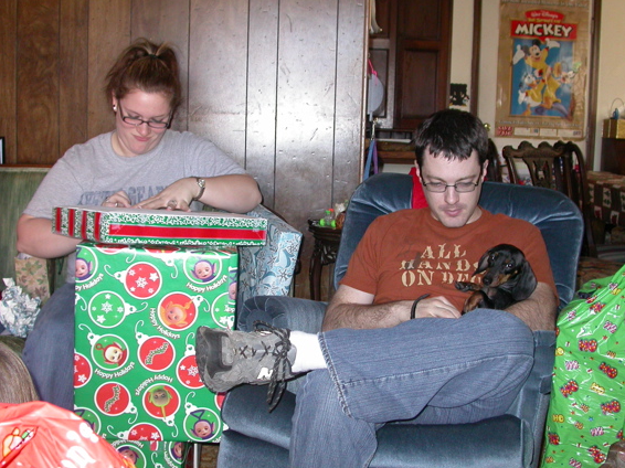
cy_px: 253
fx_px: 776
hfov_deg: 43.9
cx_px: 322
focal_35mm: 43
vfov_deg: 33.6
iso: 200
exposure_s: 1/60
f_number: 2.6
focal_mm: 7.85
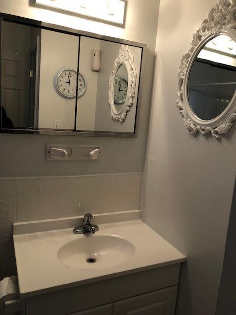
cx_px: 118
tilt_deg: -9.8
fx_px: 264
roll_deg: -4.6
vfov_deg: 61.7
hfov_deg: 48.2
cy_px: 158
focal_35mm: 29
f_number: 1.8
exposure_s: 1/30
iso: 20
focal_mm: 3.99
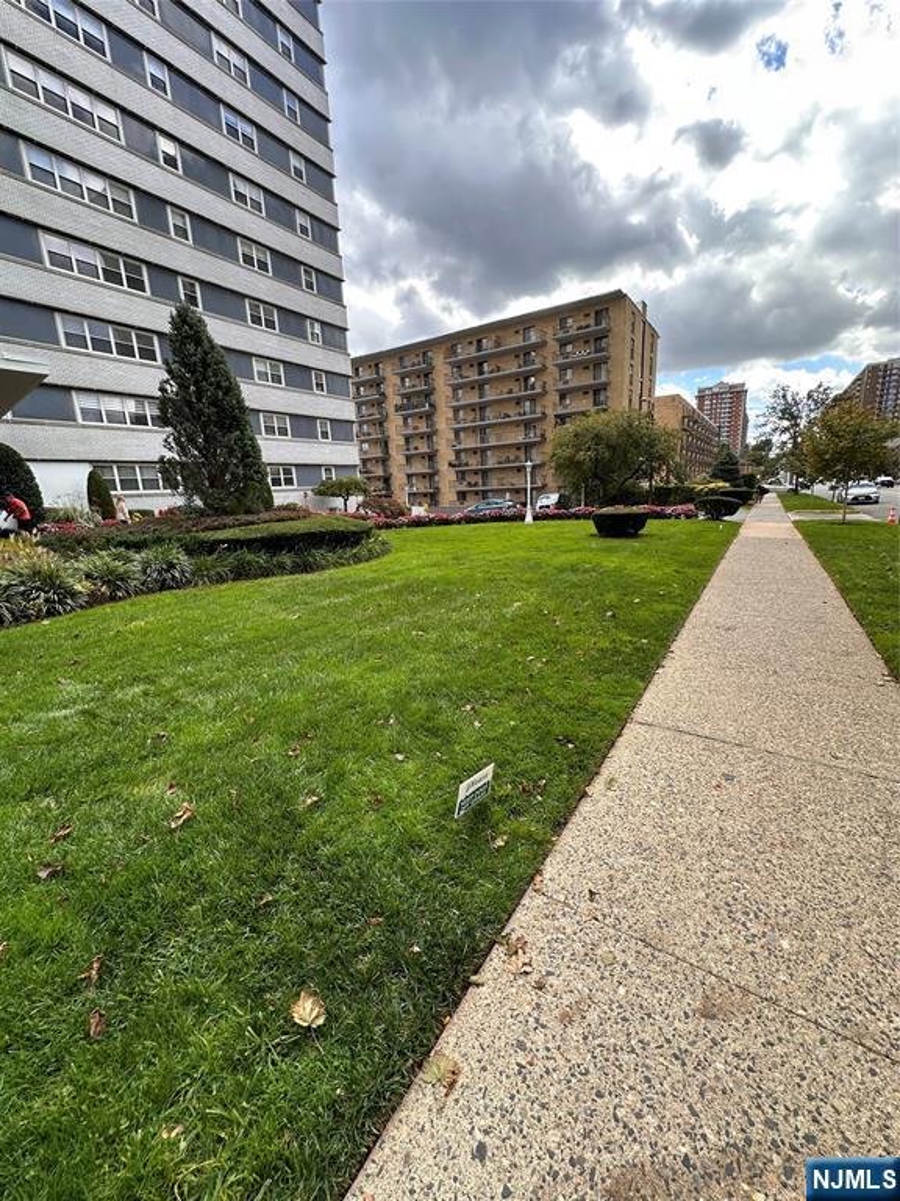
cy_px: 600
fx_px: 485
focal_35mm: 14
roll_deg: +2.6
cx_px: 450
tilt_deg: -8.9
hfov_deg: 85.7
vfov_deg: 102.1
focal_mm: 2.22
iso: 40
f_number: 2.2
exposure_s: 1/351
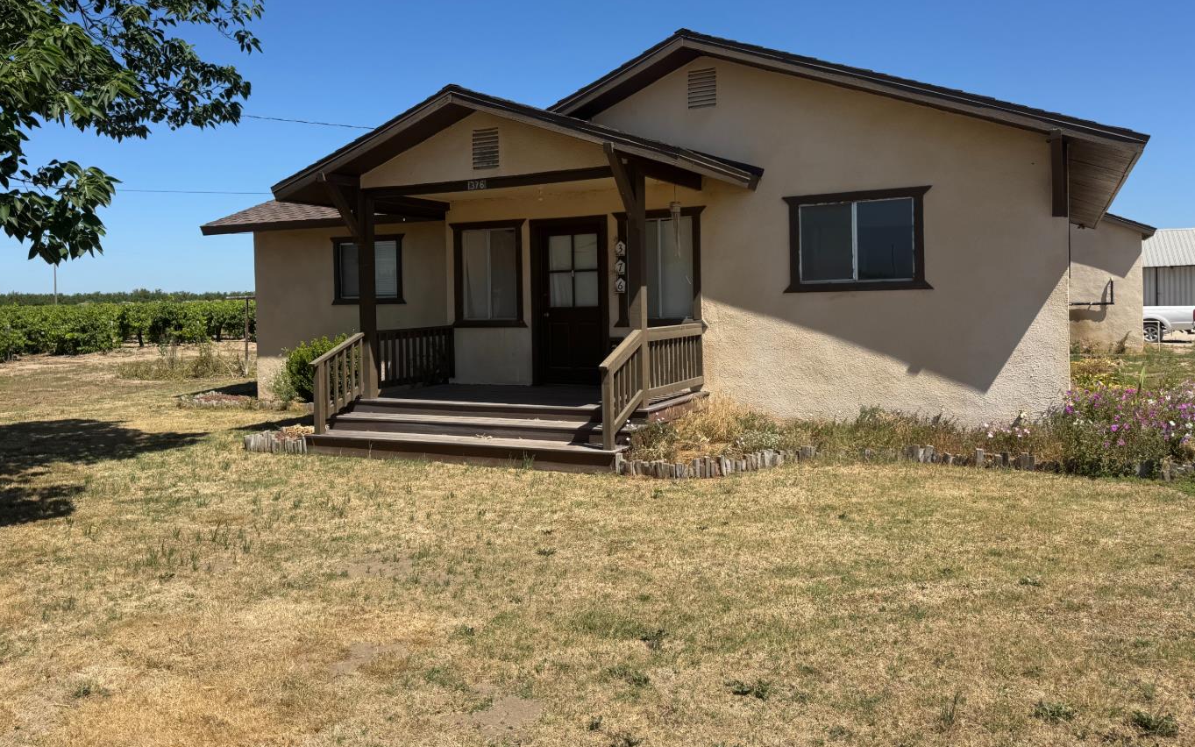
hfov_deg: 66.4
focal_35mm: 28
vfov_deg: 44.4
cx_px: 559
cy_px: 307
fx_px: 912
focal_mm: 6.76
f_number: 1.78
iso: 80
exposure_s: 1/4950
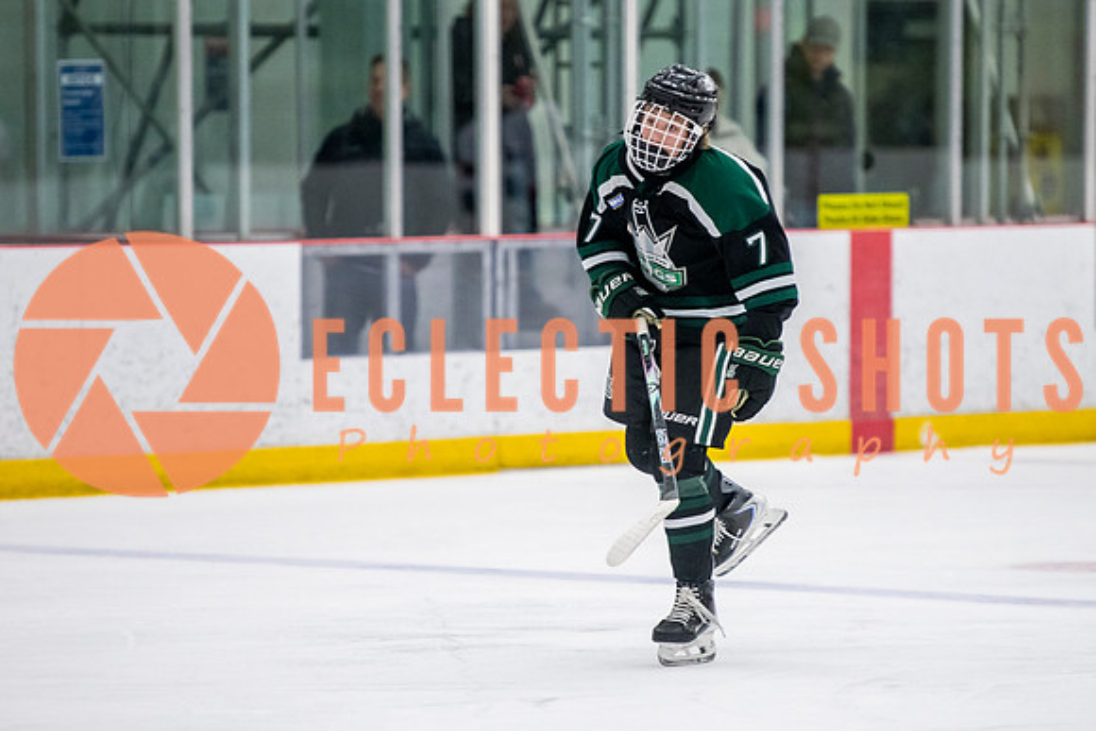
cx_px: 592
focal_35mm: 266
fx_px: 8109
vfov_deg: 5.2
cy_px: 366
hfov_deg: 7.7
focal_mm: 185
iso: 3200
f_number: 3.2
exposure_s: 1/640
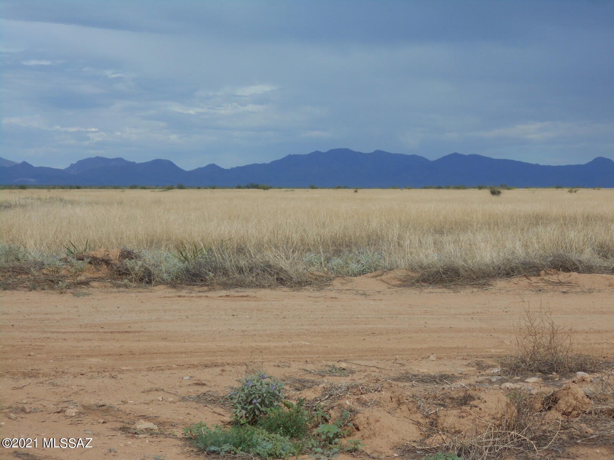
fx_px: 1738
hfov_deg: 20.0
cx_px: 307
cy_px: 230
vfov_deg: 15.1
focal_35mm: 98
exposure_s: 1/800
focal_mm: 17.6
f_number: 5.5
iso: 80
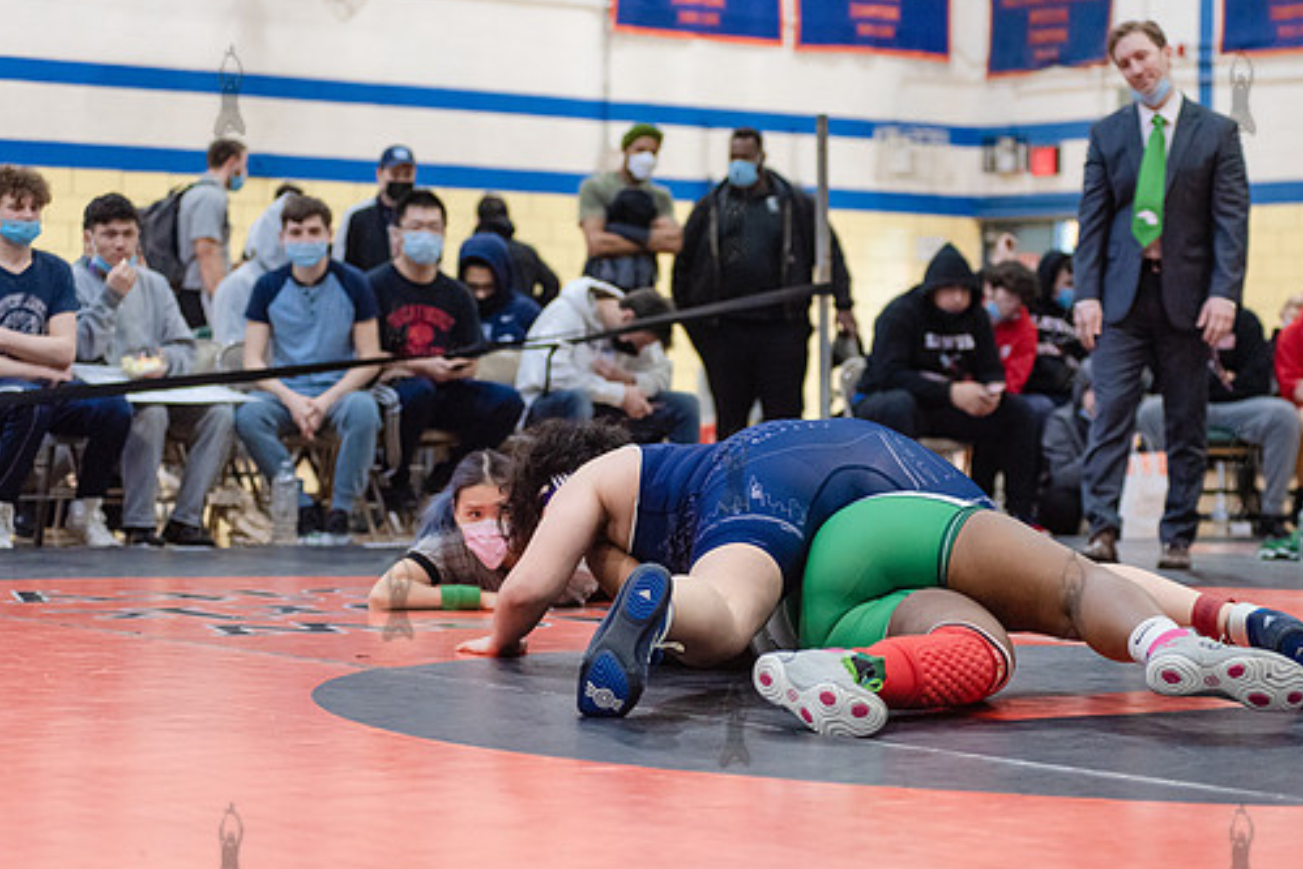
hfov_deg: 21.9
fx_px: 3367
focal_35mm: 93
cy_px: 468
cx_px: 734
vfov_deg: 14.7
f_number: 3.5
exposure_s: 1/400
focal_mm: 80
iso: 4000
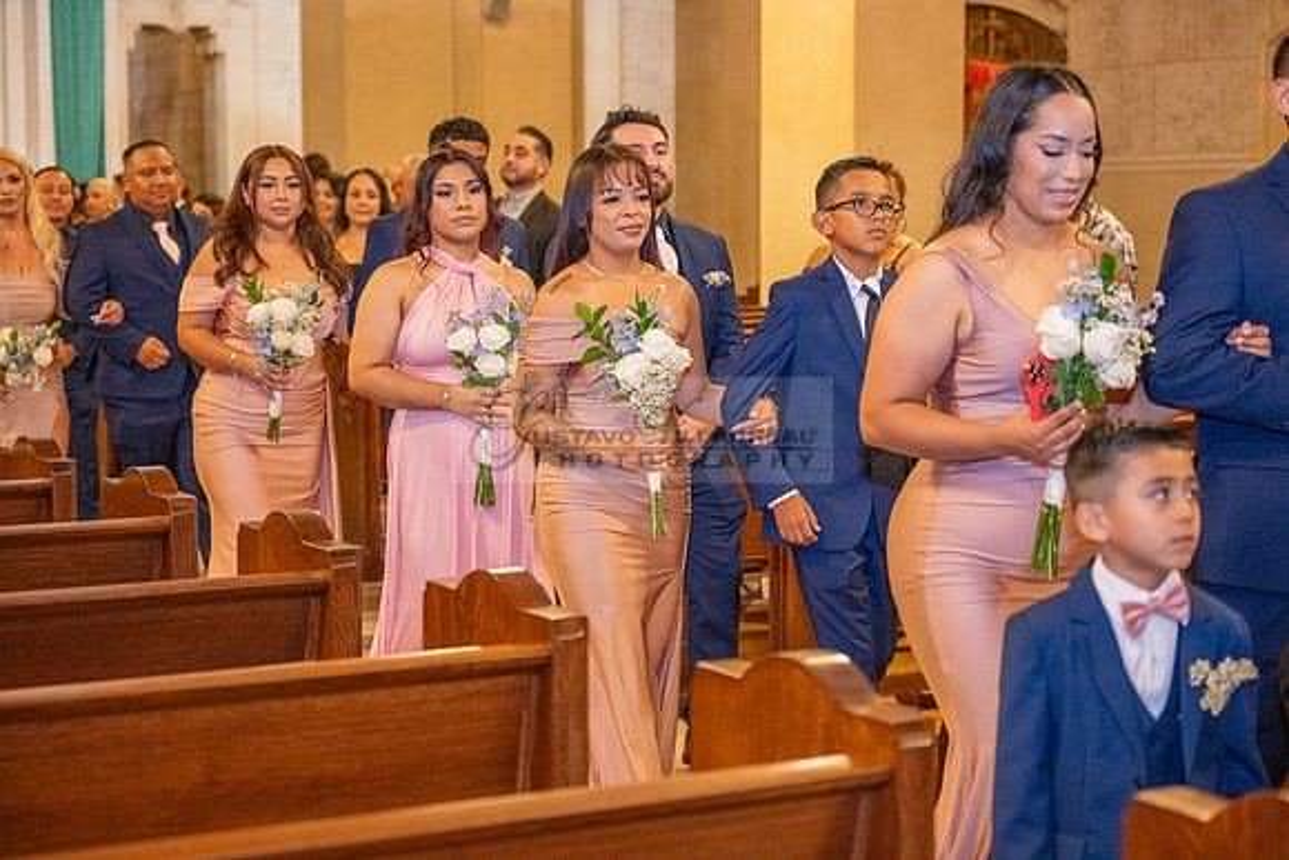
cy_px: 430
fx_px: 2507
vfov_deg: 19.5
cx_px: 644
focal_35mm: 70
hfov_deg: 28.8
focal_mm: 70
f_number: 3.5
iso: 2000
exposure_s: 1/200
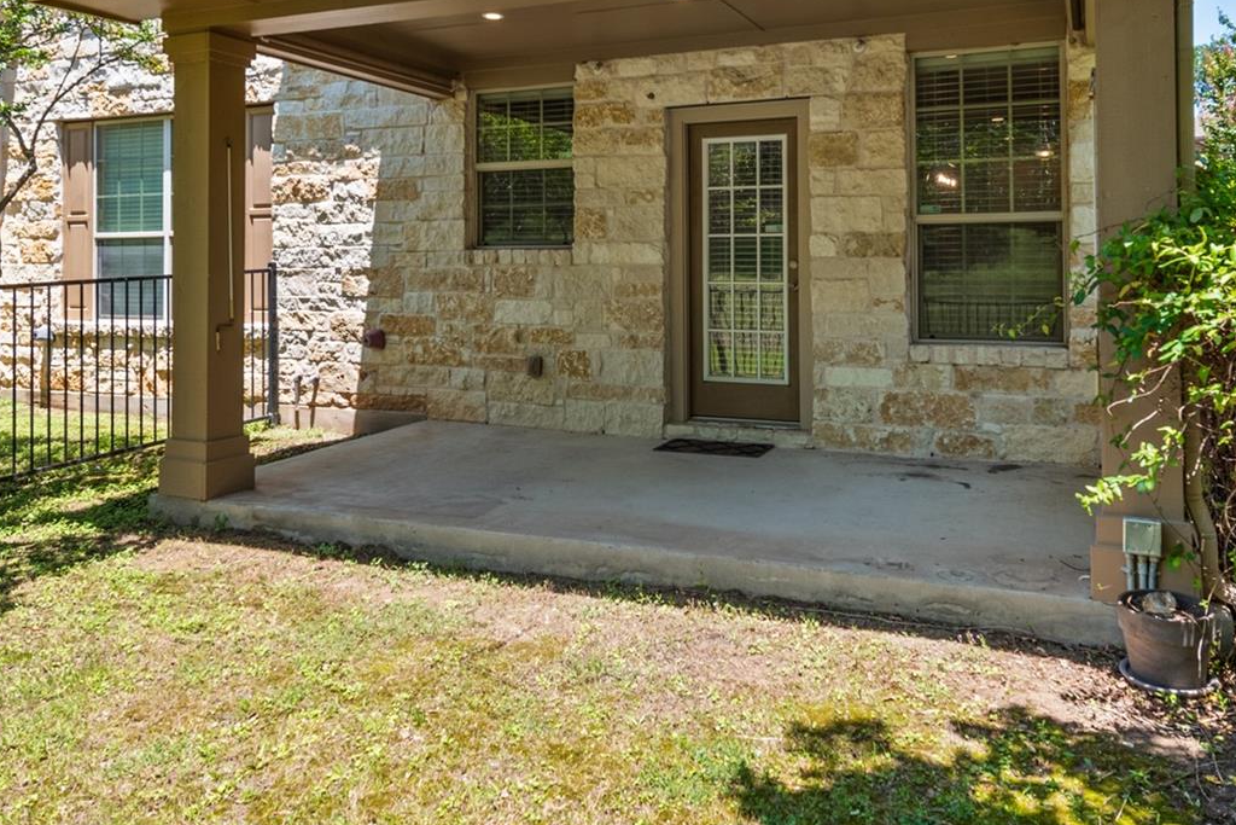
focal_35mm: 30
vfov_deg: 43.1
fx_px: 1030
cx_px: 640
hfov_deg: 61.9
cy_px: 287
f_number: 8
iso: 400
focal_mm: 15
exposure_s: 1/500
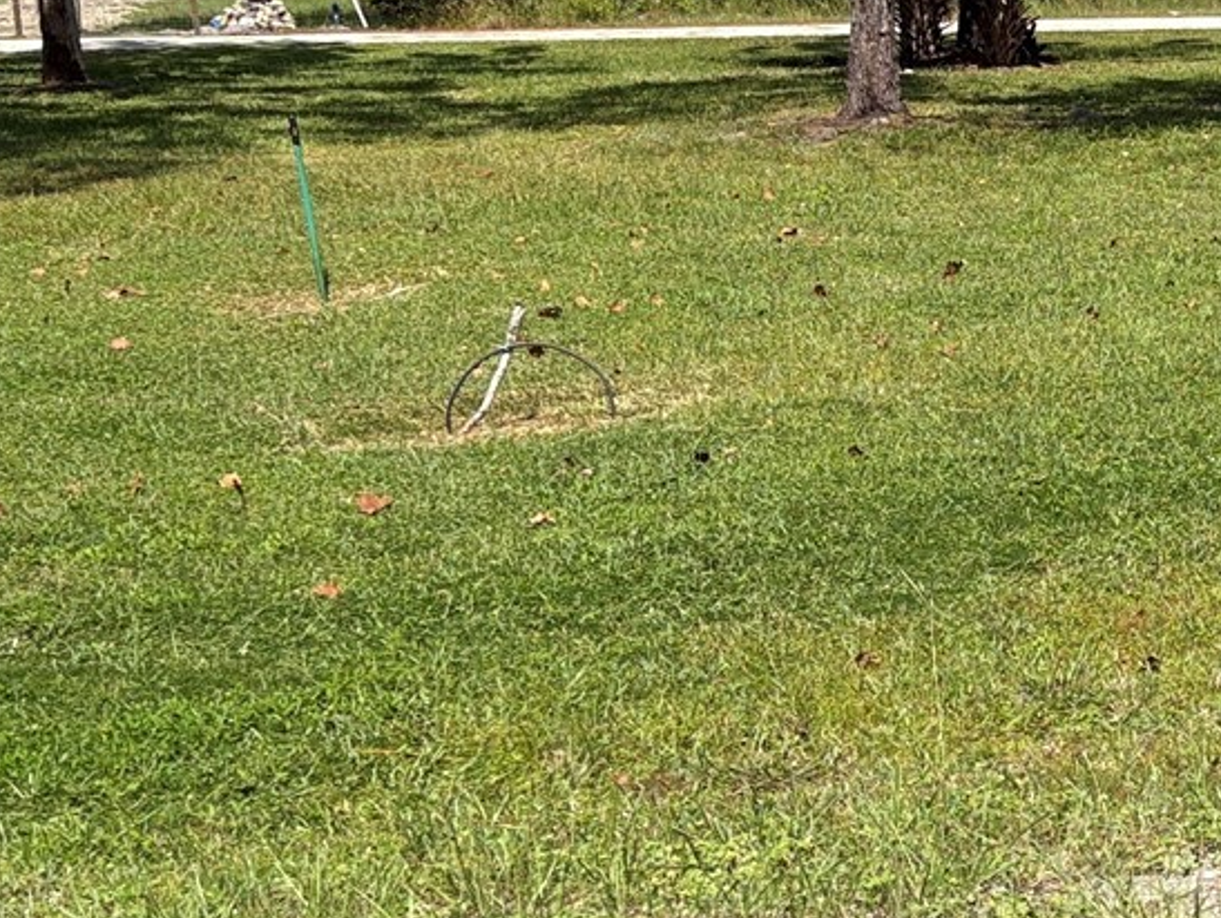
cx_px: 1777
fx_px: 2682
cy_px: 272
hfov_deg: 21.8
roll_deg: +0.9
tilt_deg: -7.8
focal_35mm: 76
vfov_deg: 19.3
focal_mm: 5.96
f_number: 1.6
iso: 50
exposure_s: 1/2985
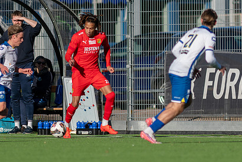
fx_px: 5765
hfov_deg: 2.4
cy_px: 58
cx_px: 110
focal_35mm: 857
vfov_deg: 1.6
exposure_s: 1/2000
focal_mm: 300
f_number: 3.2
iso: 100
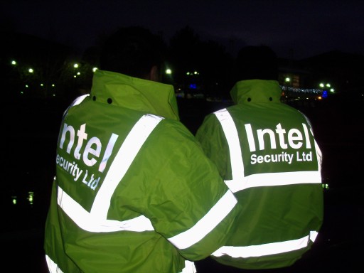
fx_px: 368
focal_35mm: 35
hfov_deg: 52.6
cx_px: 182
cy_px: 136
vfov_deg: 40.7
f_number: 3
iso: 100
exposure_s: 1/30
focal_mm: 6.3
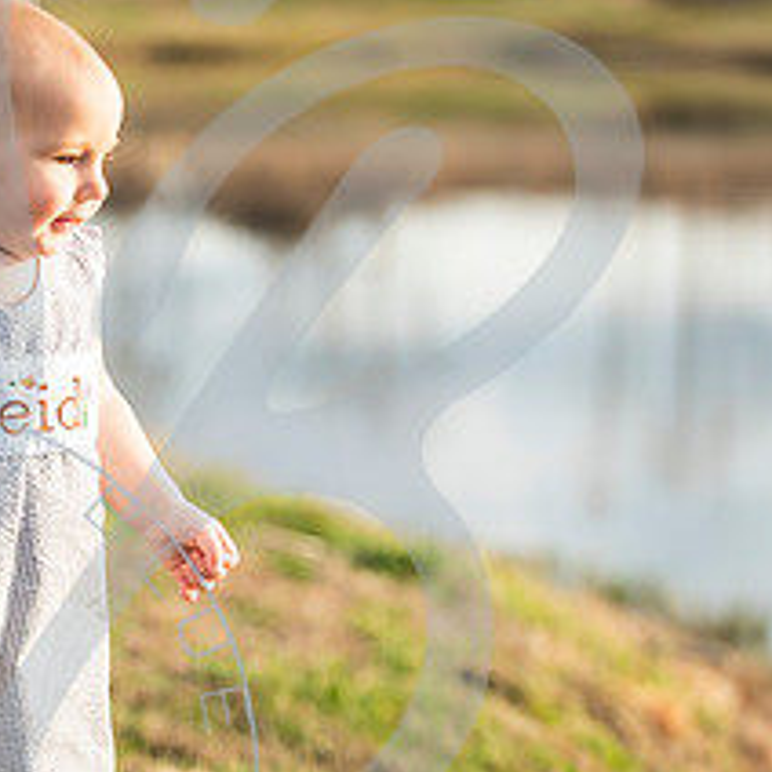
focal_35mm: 191
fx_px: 4819
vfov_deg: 9.2
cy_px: 468
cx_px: 66
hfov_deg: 9.1
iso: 100
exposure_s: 1/400
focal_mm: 82
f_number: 2.8
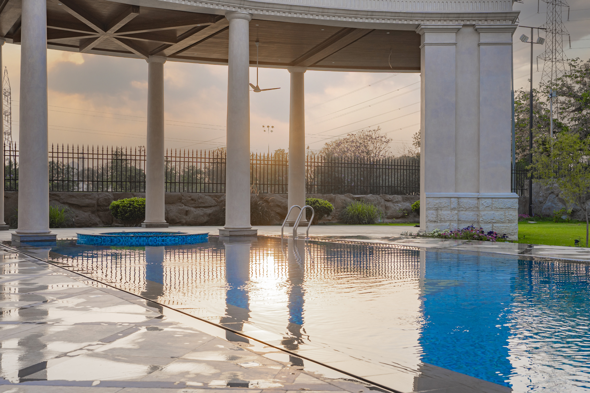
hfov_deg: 46.4
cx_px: 295
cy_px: 196
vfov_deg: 31.9
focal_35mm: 42
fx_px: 688
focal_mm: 28
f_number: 5.6
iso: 125
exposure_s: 1/100
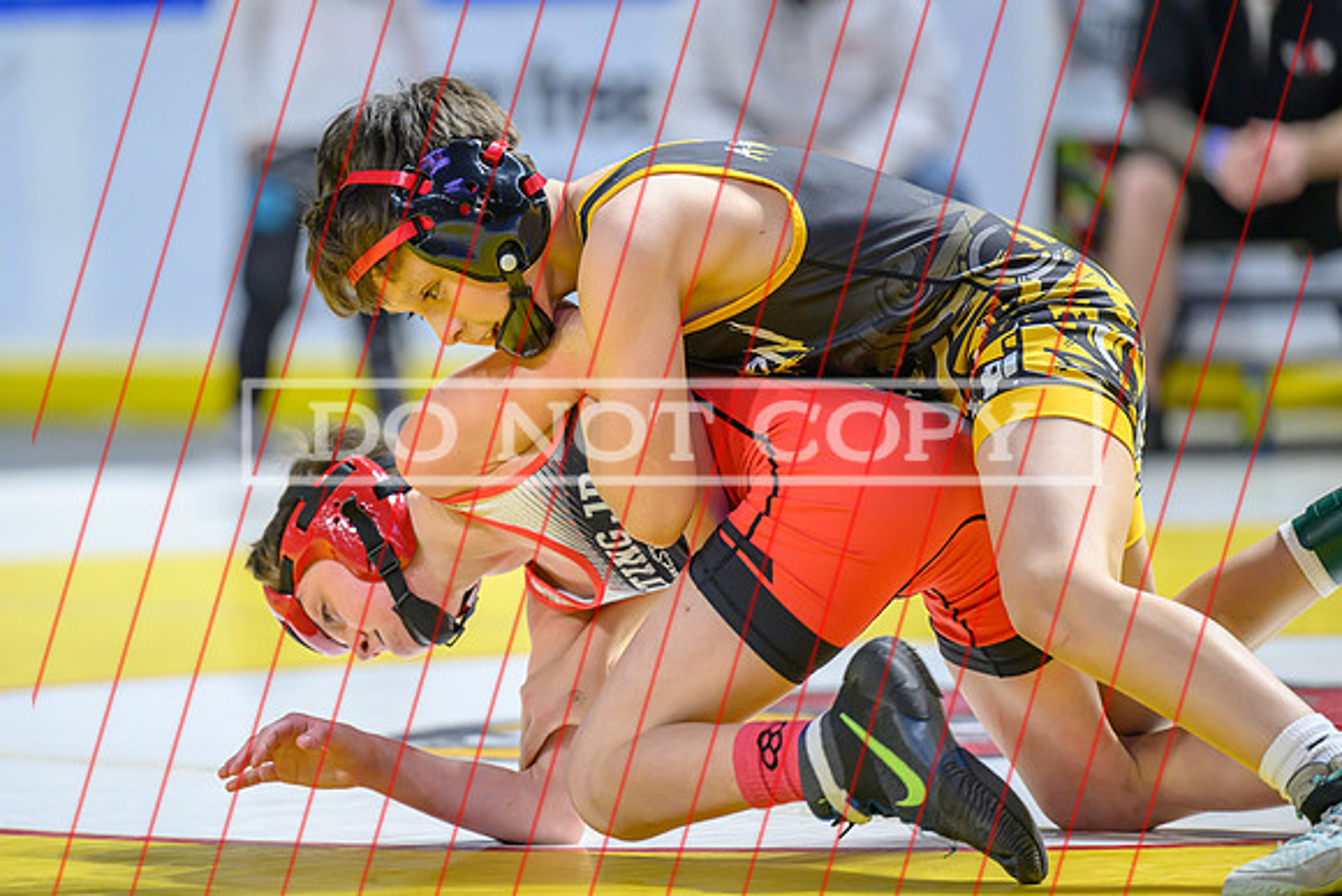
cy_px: 440
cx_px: 583
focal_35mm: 229
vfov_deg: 6.0
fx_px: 8546
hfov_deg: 9.0
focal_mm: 200
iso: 2500
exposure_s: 1/640
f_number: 2.8
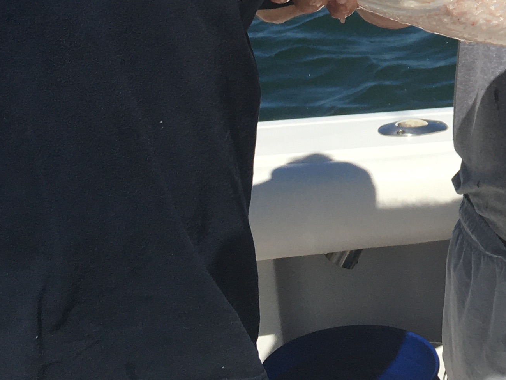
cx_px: 610
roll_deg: +1.7
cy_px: -145
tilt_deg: -13.3
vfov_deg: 15.4
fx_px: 1315
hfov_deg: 20.4
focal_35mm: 90
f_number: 2.2
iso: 25
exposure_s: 1/2198
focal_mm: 4.15
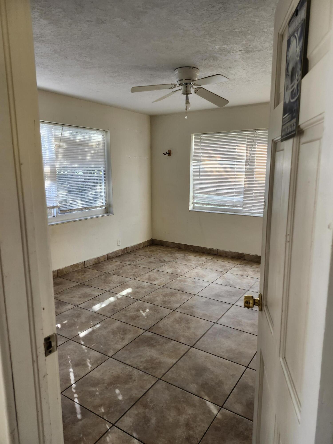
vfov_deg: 73.9
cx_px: 166
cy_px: 222
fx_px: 295
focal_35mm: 23
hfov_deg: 58.9
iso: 125
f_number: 1.8
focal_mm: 5.54
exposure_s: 1/180
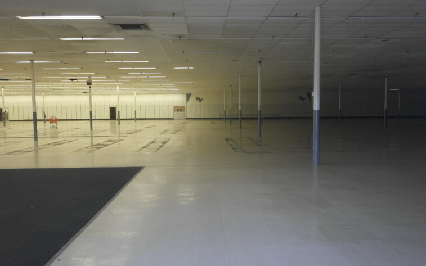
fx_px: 360
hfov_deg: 61.2
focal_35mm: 31
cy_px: 137
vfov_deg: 40.6
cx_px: 216
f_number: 3.5
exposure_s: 1/80
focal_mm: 20
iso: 400
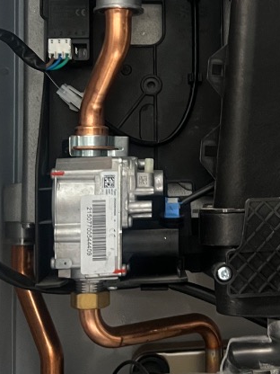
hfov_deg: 19.4
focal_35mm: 75
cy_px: 94
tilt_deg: +6.9
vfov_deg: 25.7
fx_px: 809
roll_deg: +1.1
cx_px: 227
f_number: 1.5
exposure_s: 1/50
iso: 320
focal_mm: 5.7
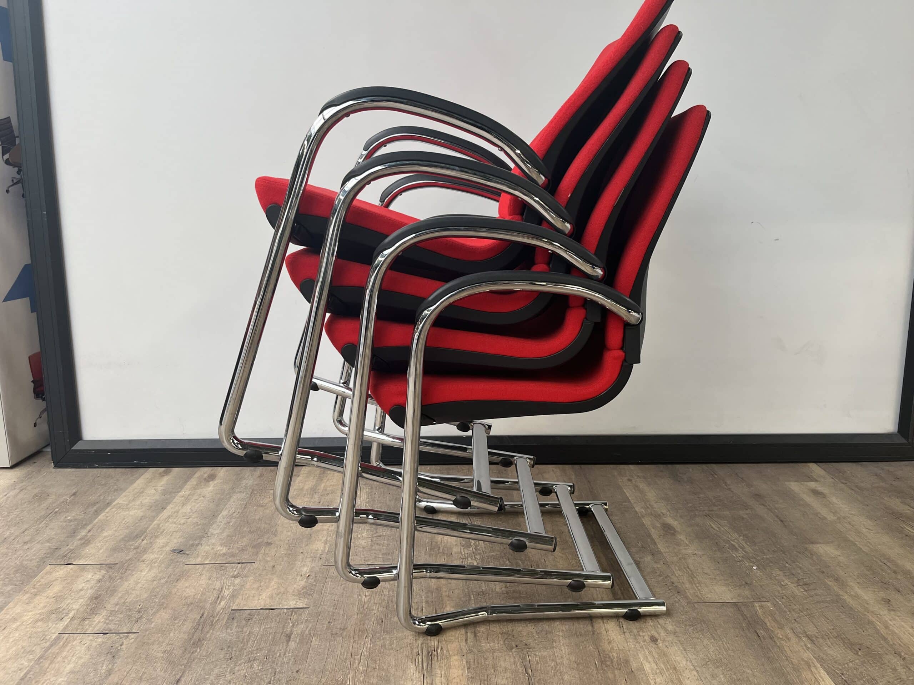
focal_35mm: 26
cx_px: 457
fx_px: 687
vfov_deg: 53.1
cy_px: 342
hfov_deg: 67.3
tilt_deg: -12.4
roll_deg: -0.7
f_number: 1.6
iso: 125
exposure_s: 1/106
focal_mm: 5.1
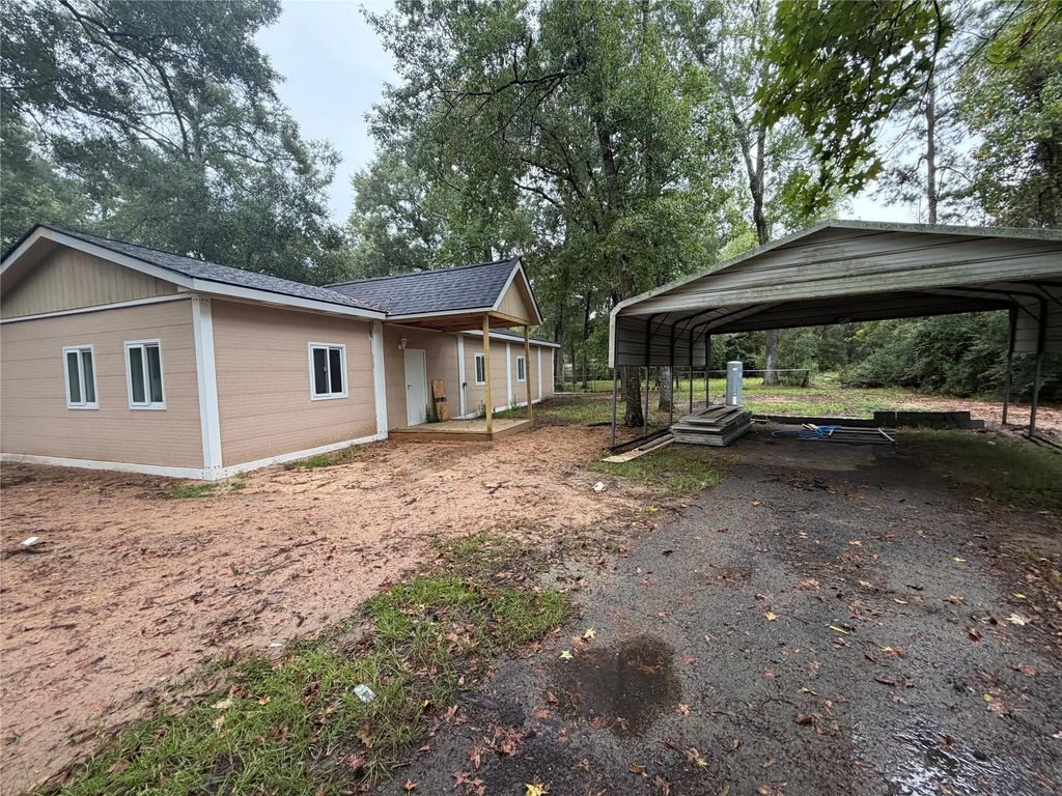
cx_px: 531
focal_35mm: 14
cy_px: 398
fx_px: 430
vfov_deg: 85.7
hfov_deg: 102.1
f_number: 2.2
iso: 160
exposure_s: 1/121
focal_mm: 2.22
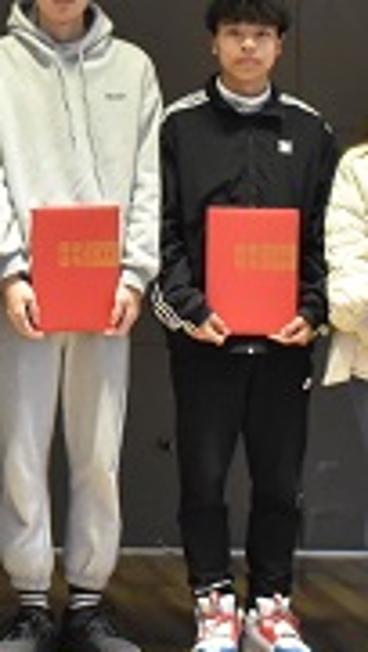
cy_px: 86
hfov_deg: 9.1
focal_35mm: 125
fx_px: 2165
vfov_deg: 16.9
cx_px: -366
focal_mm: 26
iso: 3200
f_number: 9.5
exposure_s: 1/60
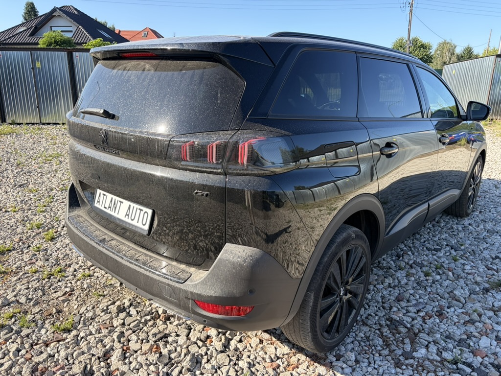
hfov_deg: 67.3
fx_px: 376
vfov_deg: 53.1
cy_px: 188
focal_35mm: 26
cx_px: 250
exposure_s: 1/1217
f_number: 1.6
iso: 64
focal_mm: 5.96
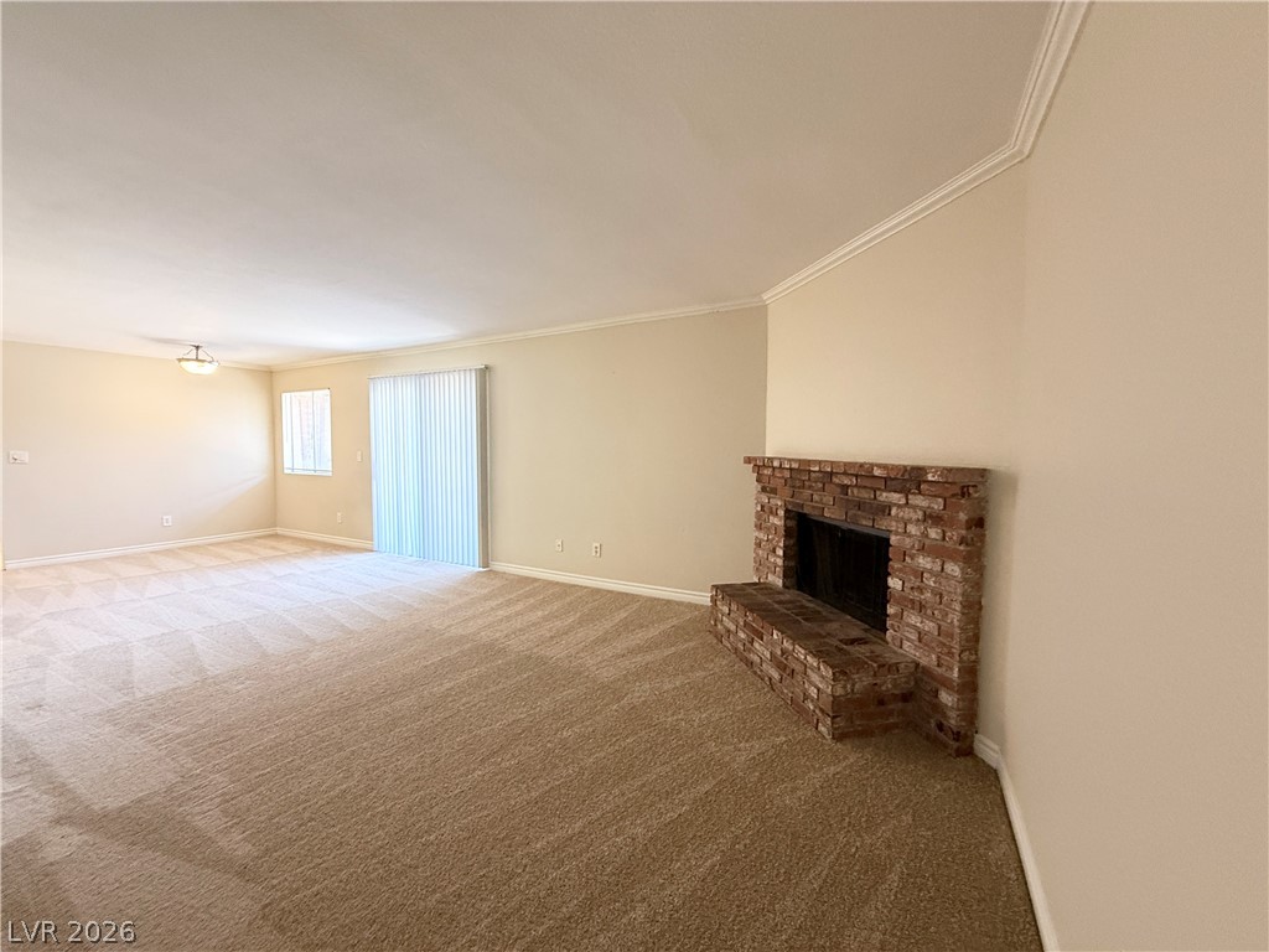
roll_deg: -0.4
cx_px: 634
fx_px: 513
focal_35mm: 14
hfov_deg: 102.1
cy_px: 476
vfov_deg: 85.7
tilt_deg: -3.0
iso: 320
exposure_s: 1/60
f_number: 2.2
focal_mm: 2.22
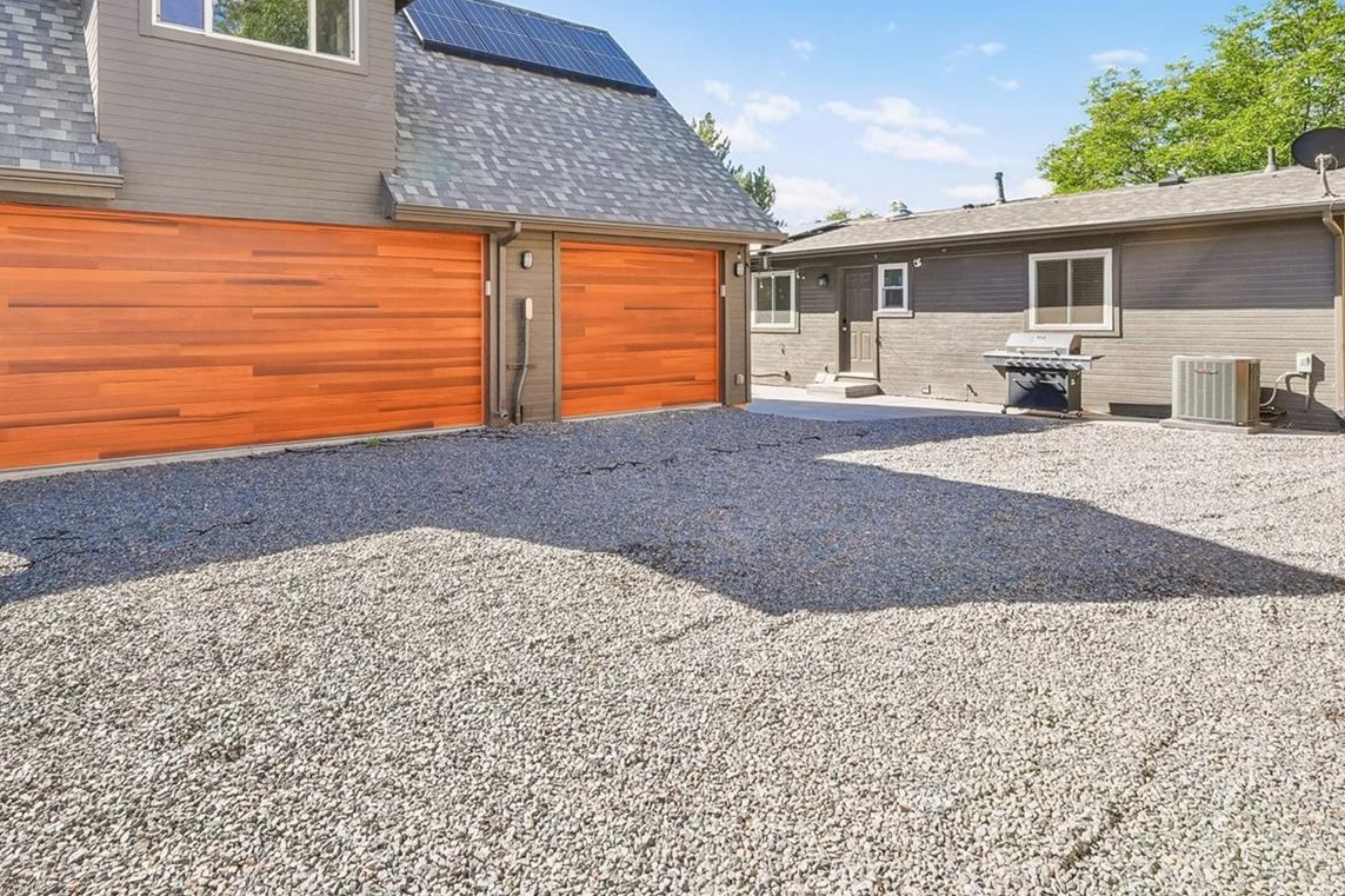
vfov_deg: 58.4
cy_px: 316
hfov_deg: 80.9
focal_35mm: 21
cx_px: 590
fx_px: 784
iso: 800
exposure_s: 1/320
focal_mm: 10
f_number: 8
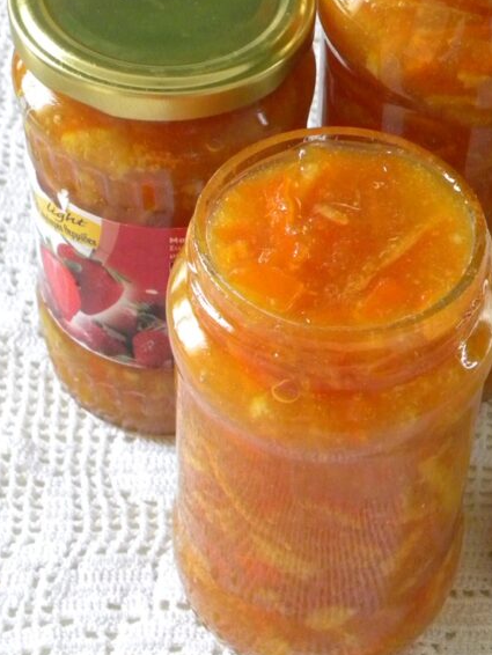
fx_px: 1780
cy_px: 253
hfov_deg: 15.6
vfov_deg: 20.8
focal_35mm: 94
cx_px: 396
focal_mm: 9.2
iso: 400
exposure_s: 1/31
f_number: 3.5
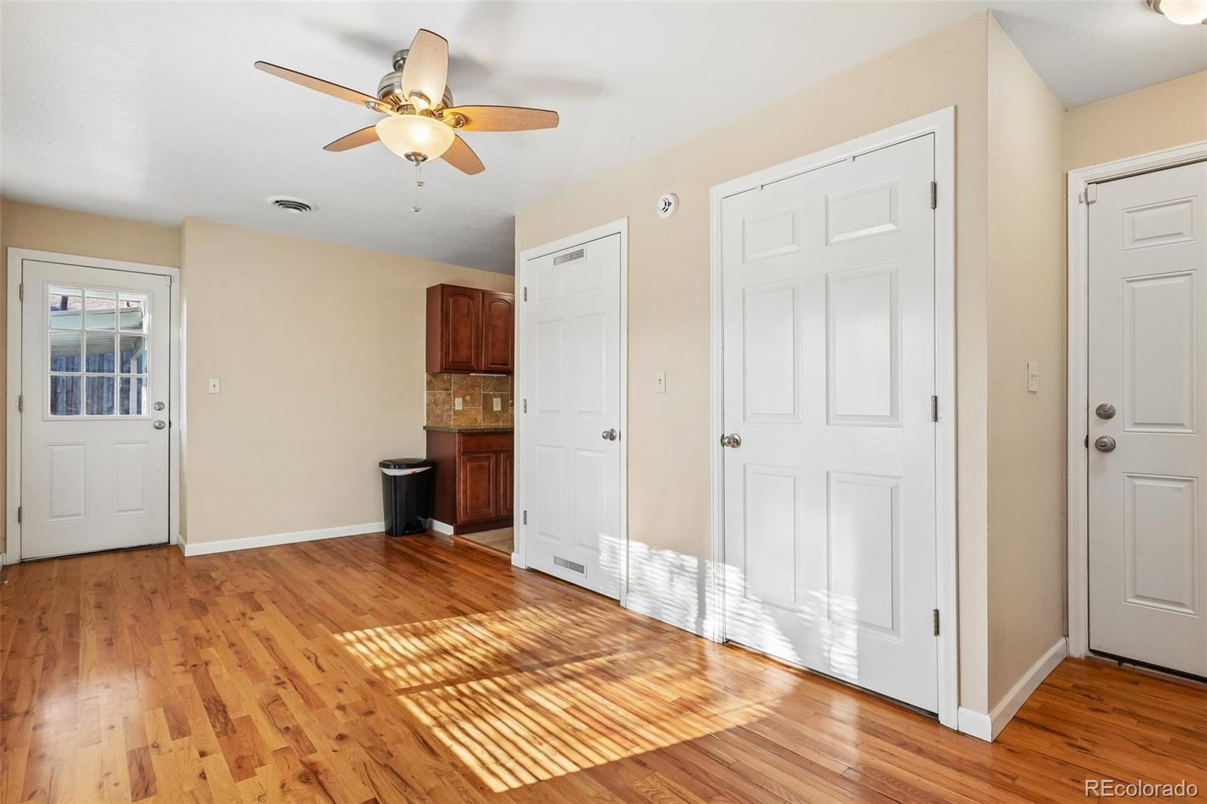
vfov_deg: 72.0
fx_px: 553
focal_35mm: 16
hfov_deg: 95.0
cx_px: 604
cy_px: 402
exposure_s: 1/30
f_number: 8
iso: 125
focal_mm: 11
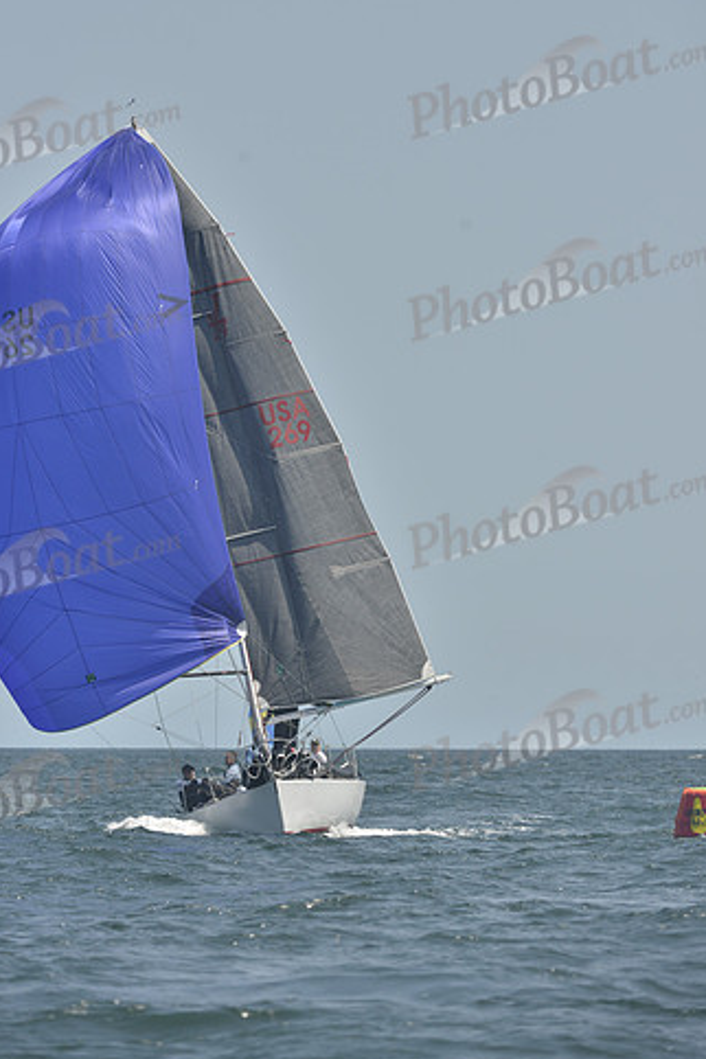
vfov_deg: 4.9
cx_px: 295
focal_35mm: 420
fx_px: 12354
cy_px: 430
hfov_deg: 3.3
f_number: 8
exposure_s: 1/1000
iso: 280
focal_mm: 350
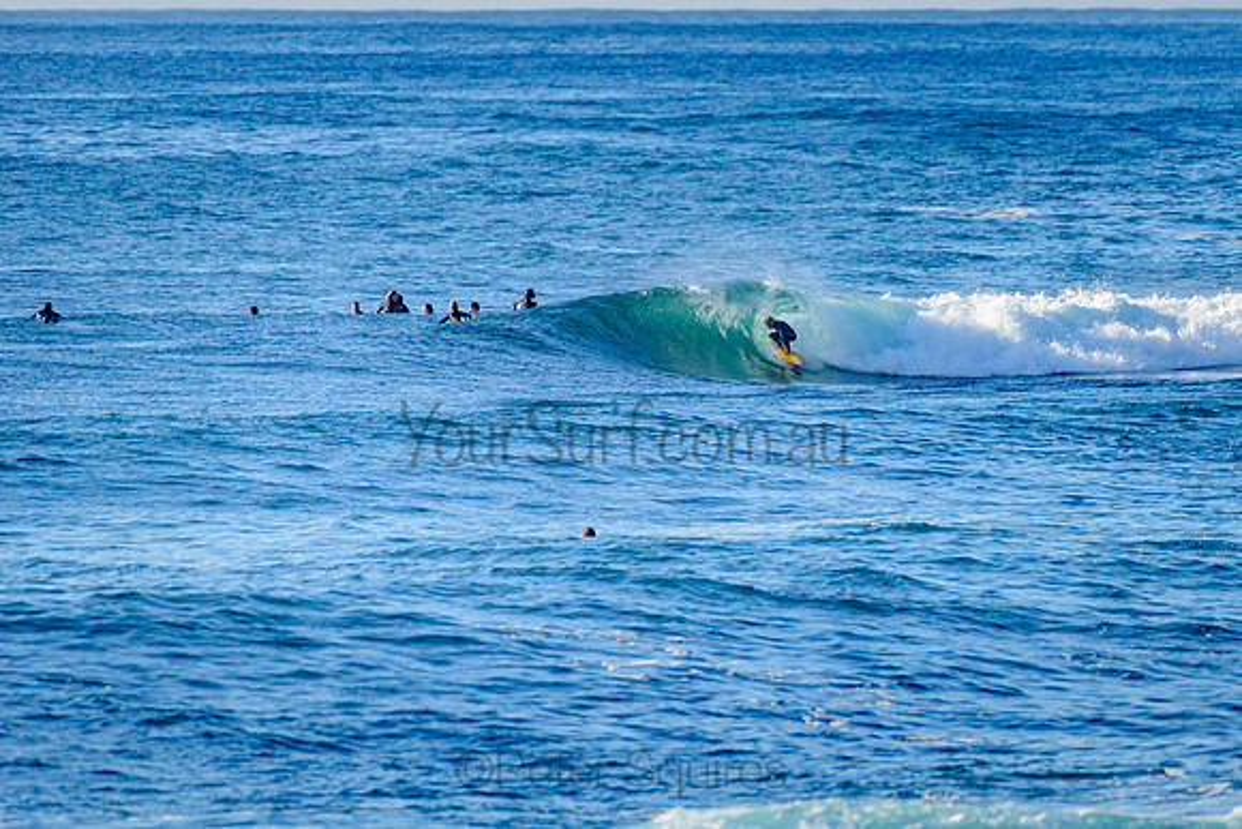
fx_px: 21160
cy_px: 353
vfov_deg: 2.2
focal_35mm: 613
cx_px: 762
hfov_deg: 3.4
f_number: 5.6
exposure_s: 1/2000
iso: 280
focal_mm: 500
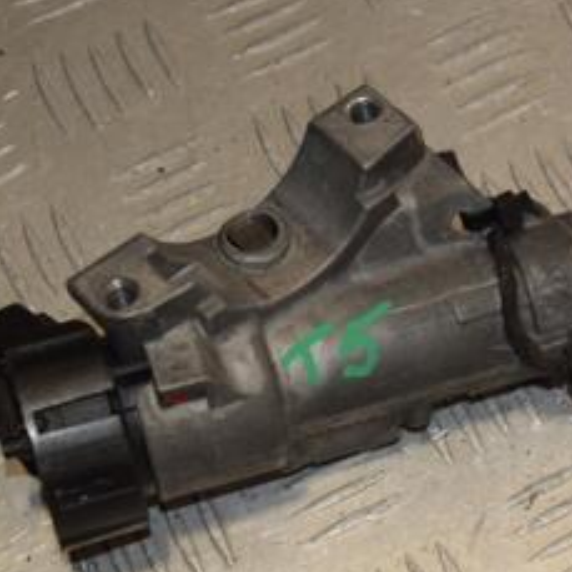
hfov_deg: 12.4
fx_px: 2617
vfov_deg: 12.5
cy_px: 285
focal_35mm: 140
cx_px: 537
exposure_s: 1/200
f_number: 8
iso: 800
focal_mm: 42
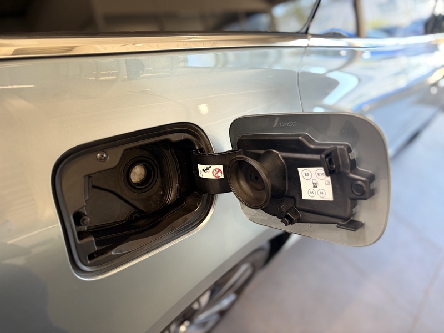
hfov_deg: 67.3
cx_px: 222
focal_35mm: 26
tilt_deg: -39.6
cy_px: 166
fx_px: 333
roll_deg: -20.4
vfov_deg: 53.1
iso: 160
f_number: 1.6
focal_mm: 5.96
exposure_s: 1/50
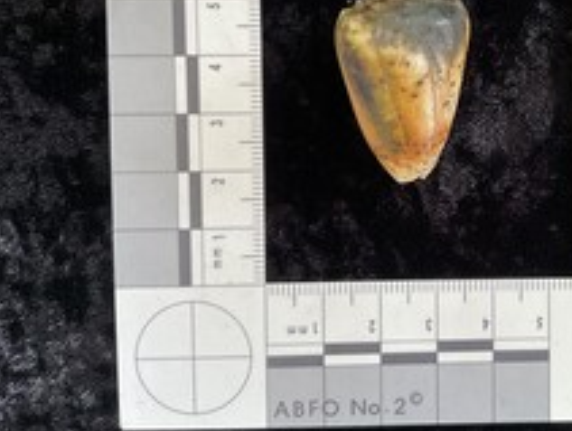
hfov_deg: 38.1
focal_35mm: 48
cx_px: 458
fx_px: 795
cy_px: 121
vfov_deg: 30.0
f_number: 1.8
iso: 125
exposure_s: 1/60
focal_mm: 3
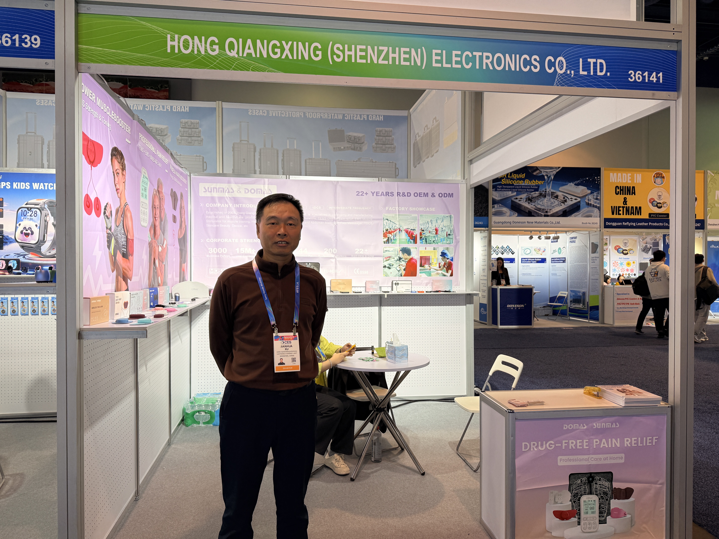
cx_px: 360
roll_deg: +0.4
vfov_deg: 56.8
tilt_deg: -0.3
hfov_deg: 71.6
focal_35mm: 24
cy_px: 270
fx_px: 498
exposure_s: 1/247
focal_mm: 6.76
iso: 64
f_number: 1.78
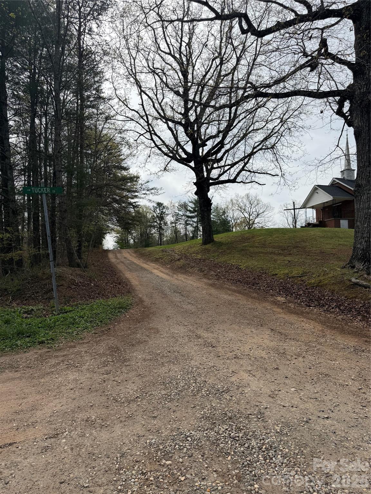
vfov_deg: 71.6
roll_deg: +0.4
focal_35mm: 24
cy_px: 247
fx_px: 343
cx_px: 186
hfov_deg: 56.8
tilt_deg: +3.7
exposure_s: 1/6711
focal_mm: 6.76
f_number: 1.78
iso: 80
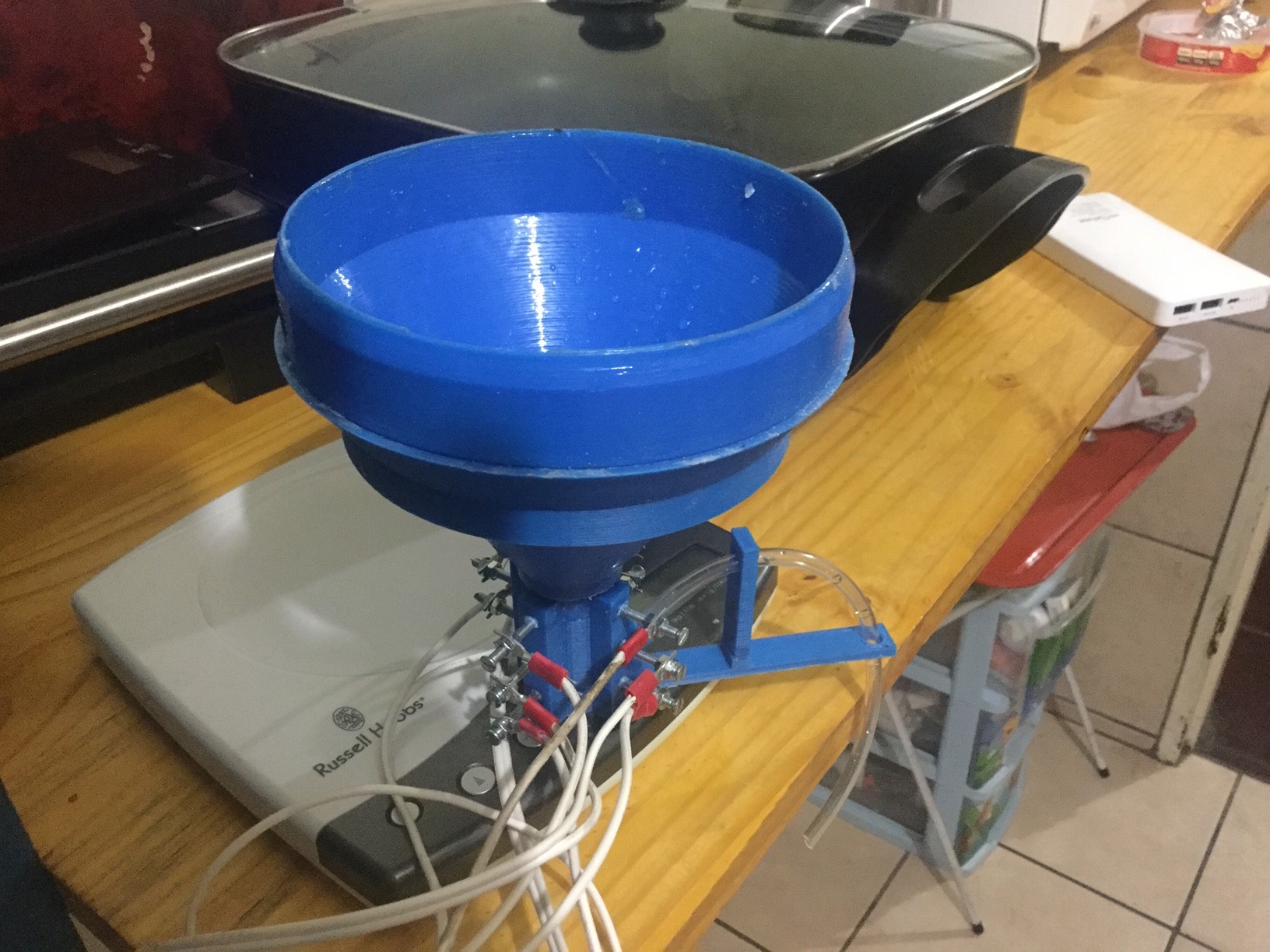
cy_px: 476
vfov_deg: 45.4
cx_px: 635
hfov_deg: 58.4
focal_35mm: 31
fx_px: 1137
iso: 500
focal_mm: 3.3
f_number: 2.4
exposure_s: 1/17
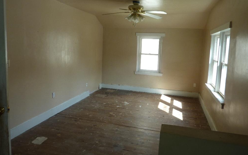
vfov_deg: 46.0
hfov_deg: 68.4
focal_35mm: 27
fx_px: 182
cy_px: 71
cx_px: 124
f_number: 3.3
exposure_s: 1/50
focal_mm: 4.1
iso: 80
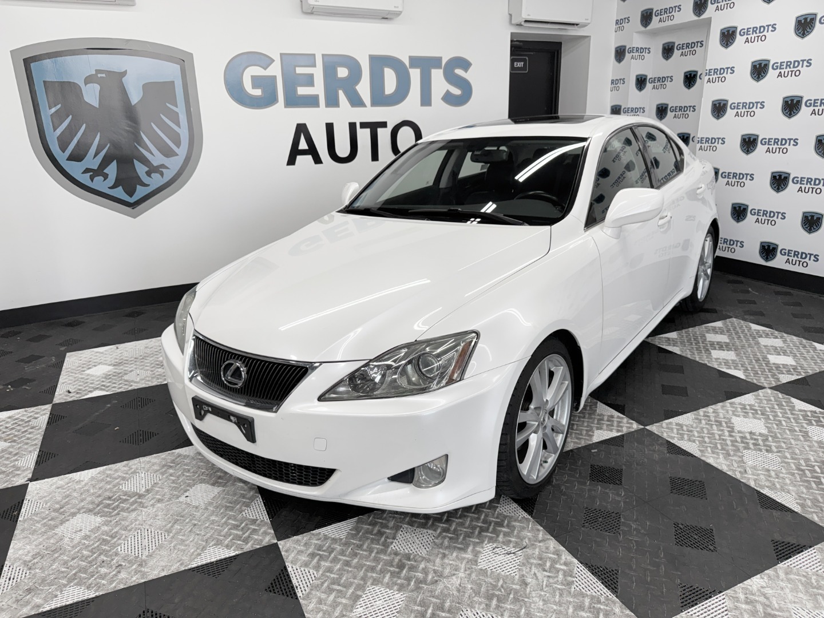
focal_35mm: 24
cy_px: 309
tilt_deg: -17.1
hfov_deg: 71.6
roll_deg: +0.8
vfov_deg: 56.8
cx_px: 412
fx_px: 571
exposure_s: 1/182
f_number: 1.78
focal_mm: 6.76
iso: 64
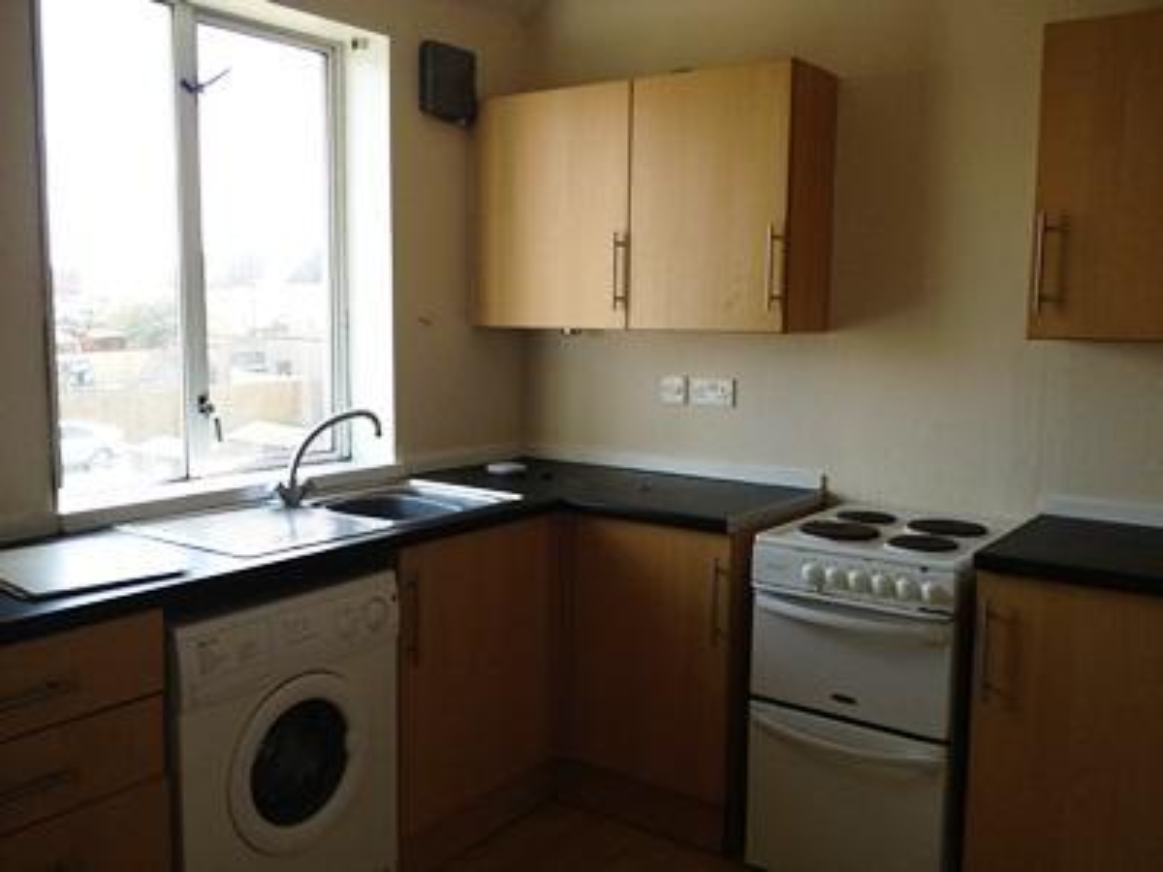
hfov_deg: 52.6
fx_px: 1176
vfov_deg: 40.7
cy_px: 436
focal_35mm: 35
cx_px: 582
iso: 64
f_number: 2.4
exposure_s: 1/135
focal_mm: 4.28
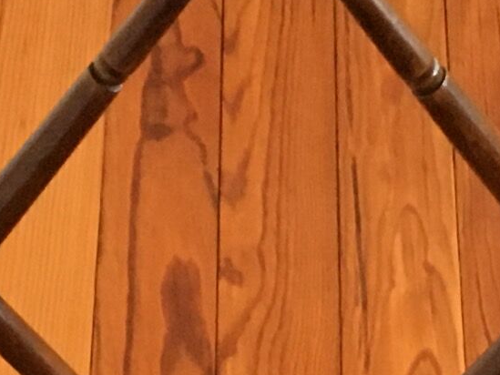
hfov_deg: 9.3
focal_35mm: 213
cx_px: 345
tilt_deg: -47.0
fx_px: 3077
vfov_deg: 6.9
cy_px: 448
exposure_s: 1/25
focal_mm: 4.15
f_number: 2.2
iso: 200
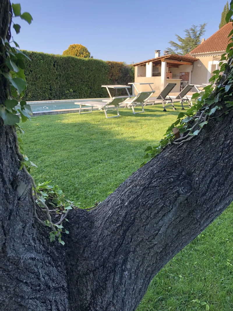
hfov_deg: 49.7
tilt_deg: -14.4
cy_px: 156
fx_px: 251
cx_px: 116
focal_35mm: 28
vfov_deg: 63.4
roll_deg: +0.3
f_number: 1.8
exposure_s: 1/259
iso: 20
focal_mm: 3.99
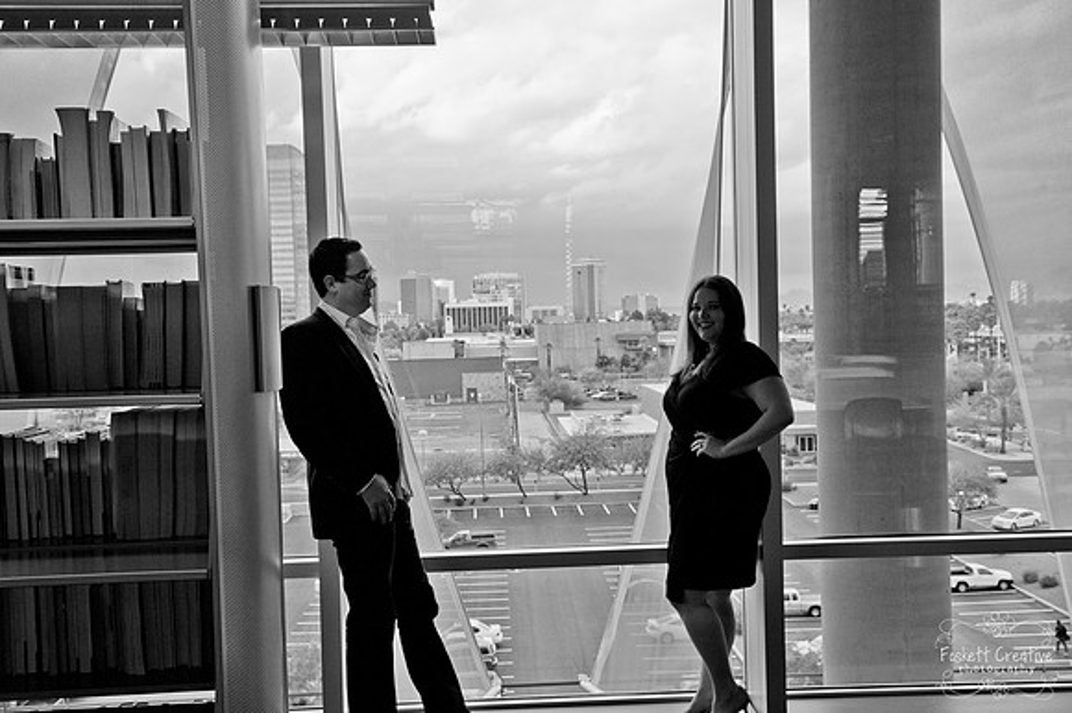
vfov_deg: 33.4
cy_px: 356
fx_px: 1190
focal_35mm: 40
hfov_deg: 48.5
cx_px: 536
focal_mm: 40
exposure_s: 1/400
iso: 1000
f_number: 10
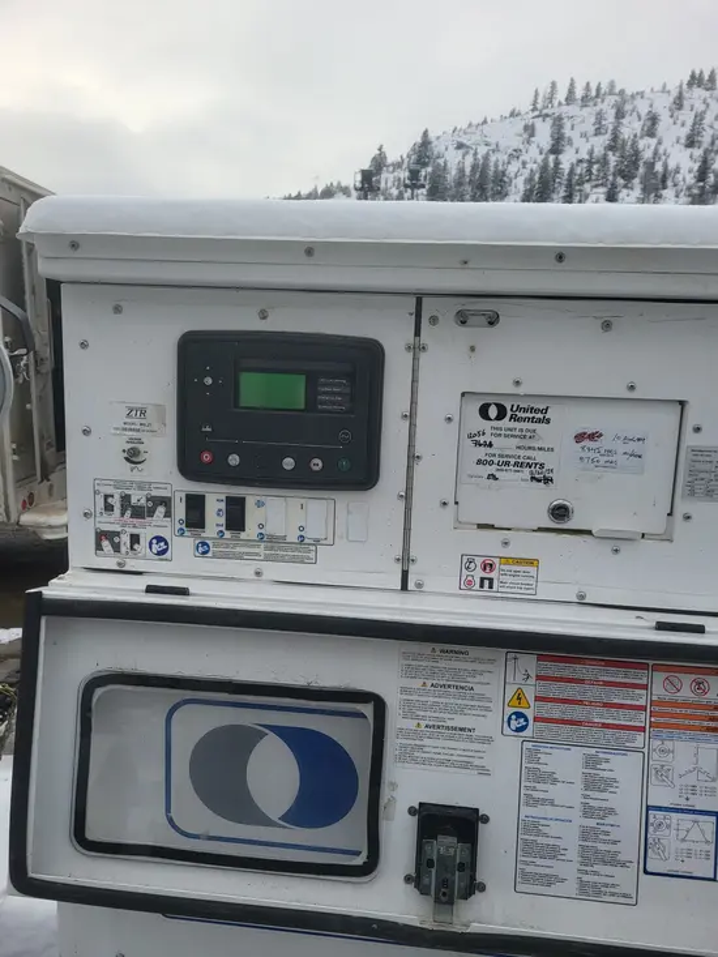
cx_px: 359
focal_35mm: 26
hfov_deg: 53.1
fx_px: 719
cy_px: 478
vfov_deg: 67.3
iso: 40
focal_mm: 5.4
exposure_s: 1/832
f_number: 1.8
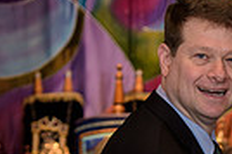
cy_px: 243
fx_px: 3411
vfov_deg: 2.6
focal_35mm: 530
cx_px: 350
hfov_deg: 3.9
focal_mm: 122
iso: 640
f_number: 3.2
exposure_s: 1/200
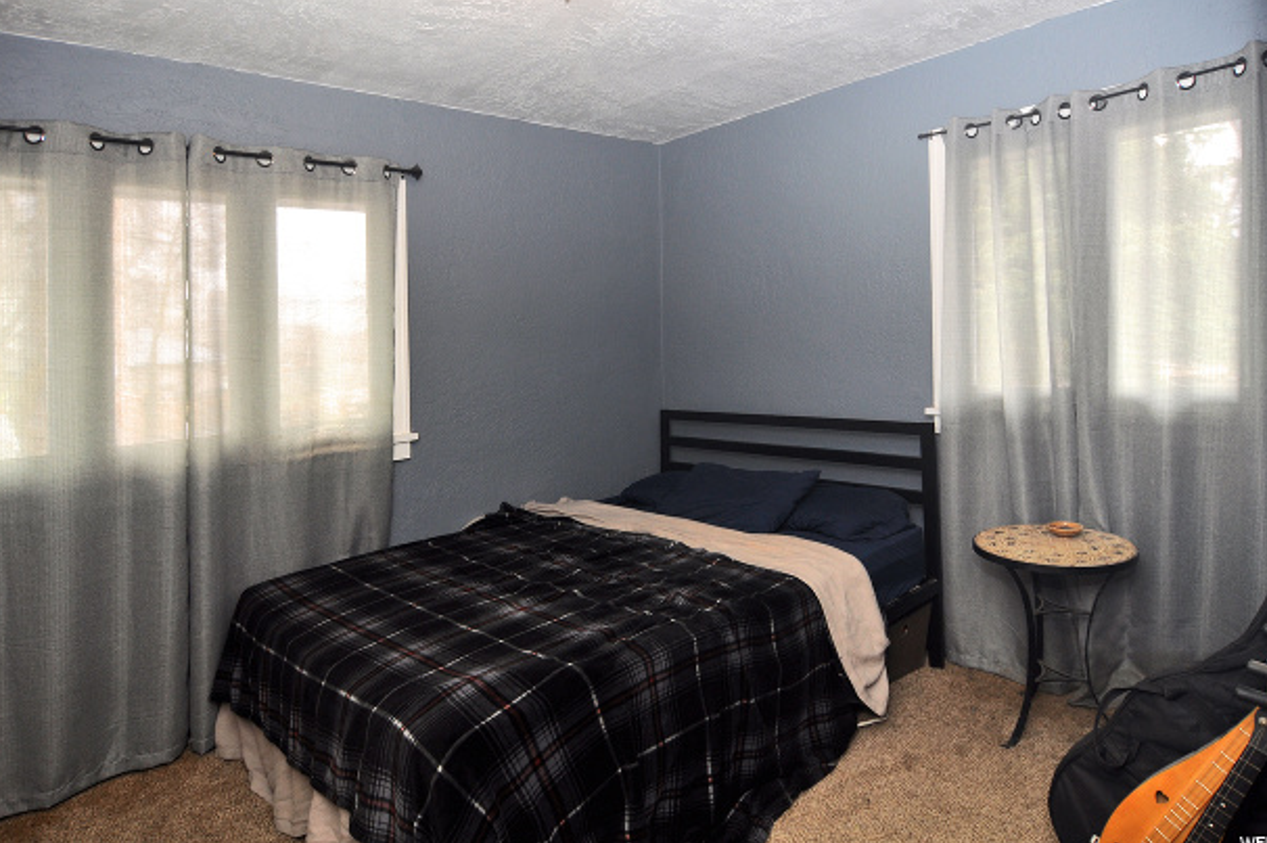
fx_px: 668
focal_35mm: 19
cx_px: 638
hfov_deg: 87.0
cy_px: 407
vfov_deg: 64.4
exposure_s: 1/60
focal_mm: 12
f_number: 4
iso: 200
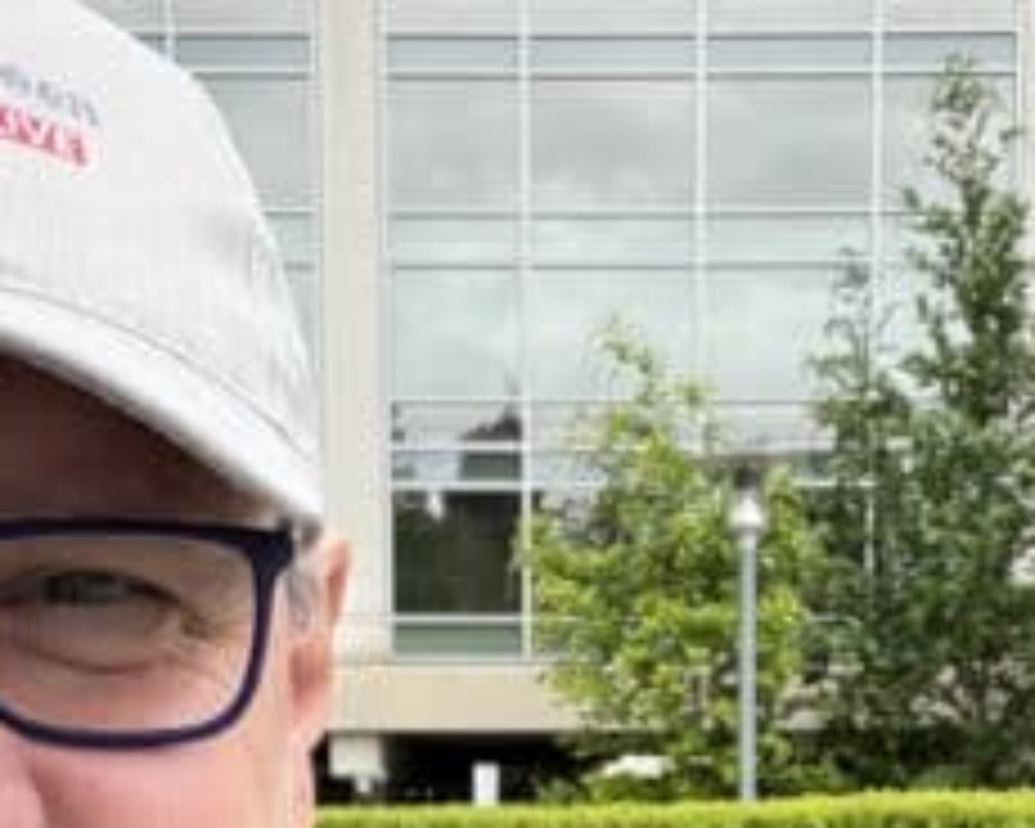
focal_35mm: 75
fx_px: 2297
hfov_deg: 25.3
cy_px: 972
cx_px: 612
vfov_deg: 19.3
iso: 32
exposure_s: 1/170
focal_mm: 2.69
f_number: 1.9
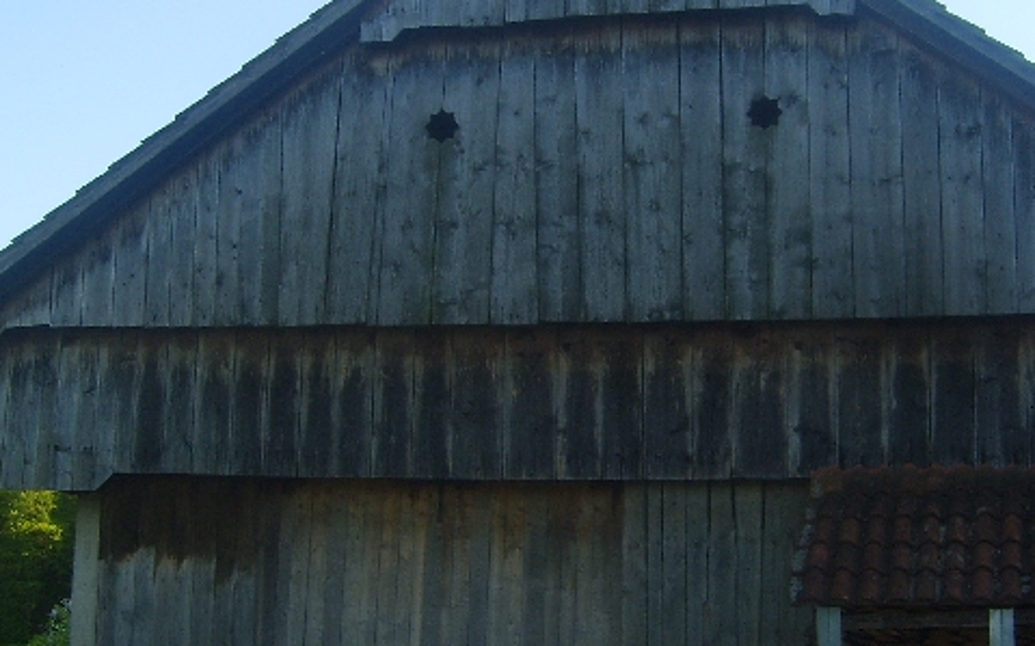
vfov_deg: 20.9
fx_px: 1748
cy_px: 391
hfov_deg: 33.0
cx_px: 568
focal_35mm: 62
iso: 50
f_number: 2.8
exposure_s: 1/250
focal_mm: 5.8
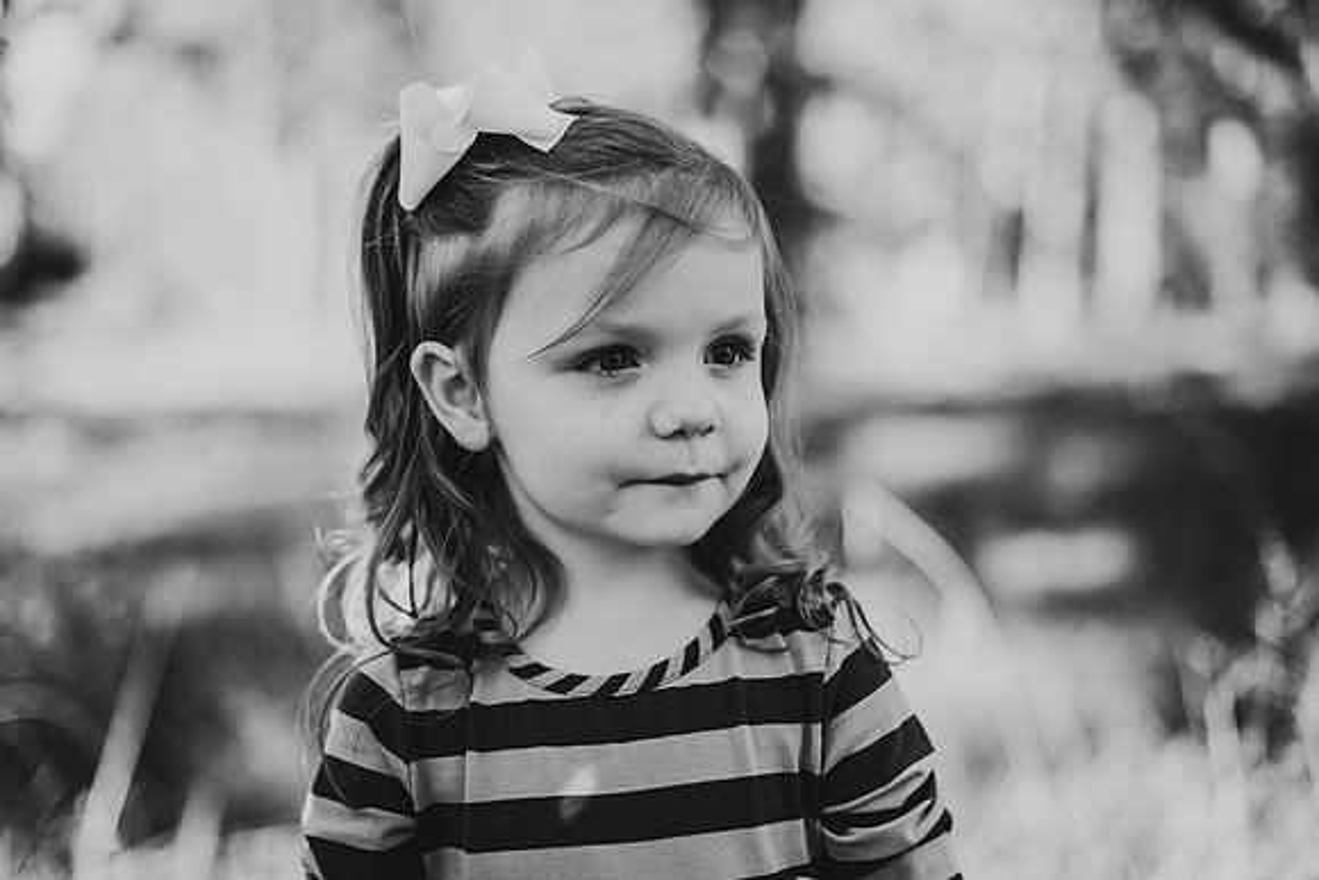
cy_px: 440
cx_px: 660
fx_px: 1832
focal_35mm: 50
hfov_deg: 39.6
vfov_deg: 27.0
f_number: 2
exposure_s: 1/1250
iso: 200
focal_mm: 50
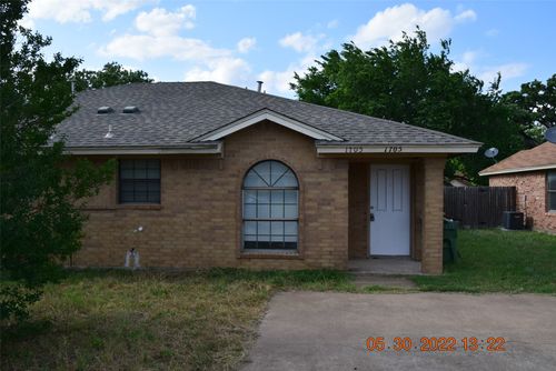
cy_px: 186
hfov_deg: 59.5
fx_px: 487
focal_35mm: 32
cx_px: 278
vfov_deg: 41.8
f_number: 11
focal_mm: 21
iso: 400
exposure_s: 1/400
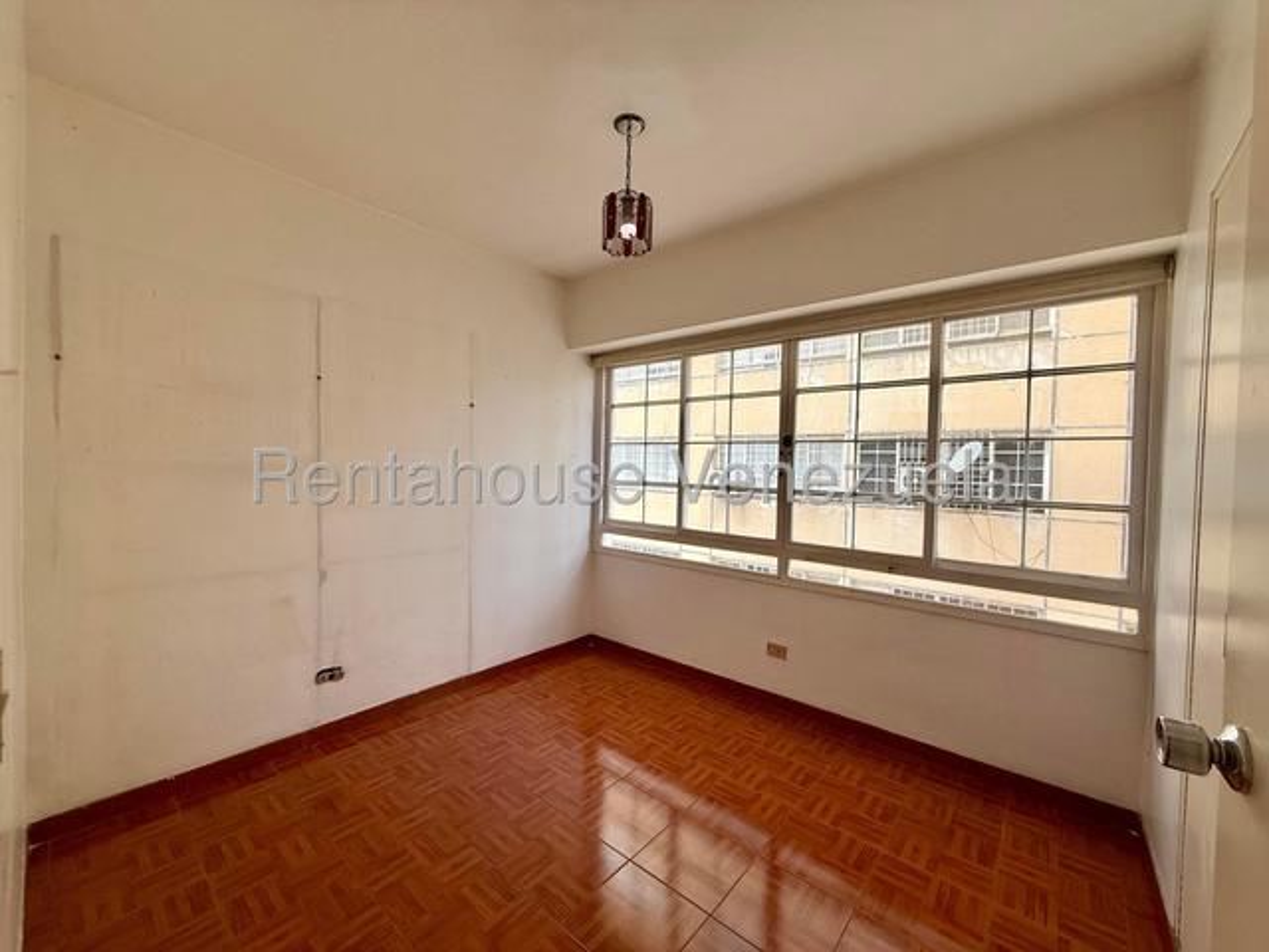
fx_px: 513
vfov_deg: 85.7
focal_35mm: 14
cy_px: 476
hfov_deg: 102.1
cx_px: 634
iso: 50
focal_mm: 2.22
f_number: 2.2
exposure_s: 1/475
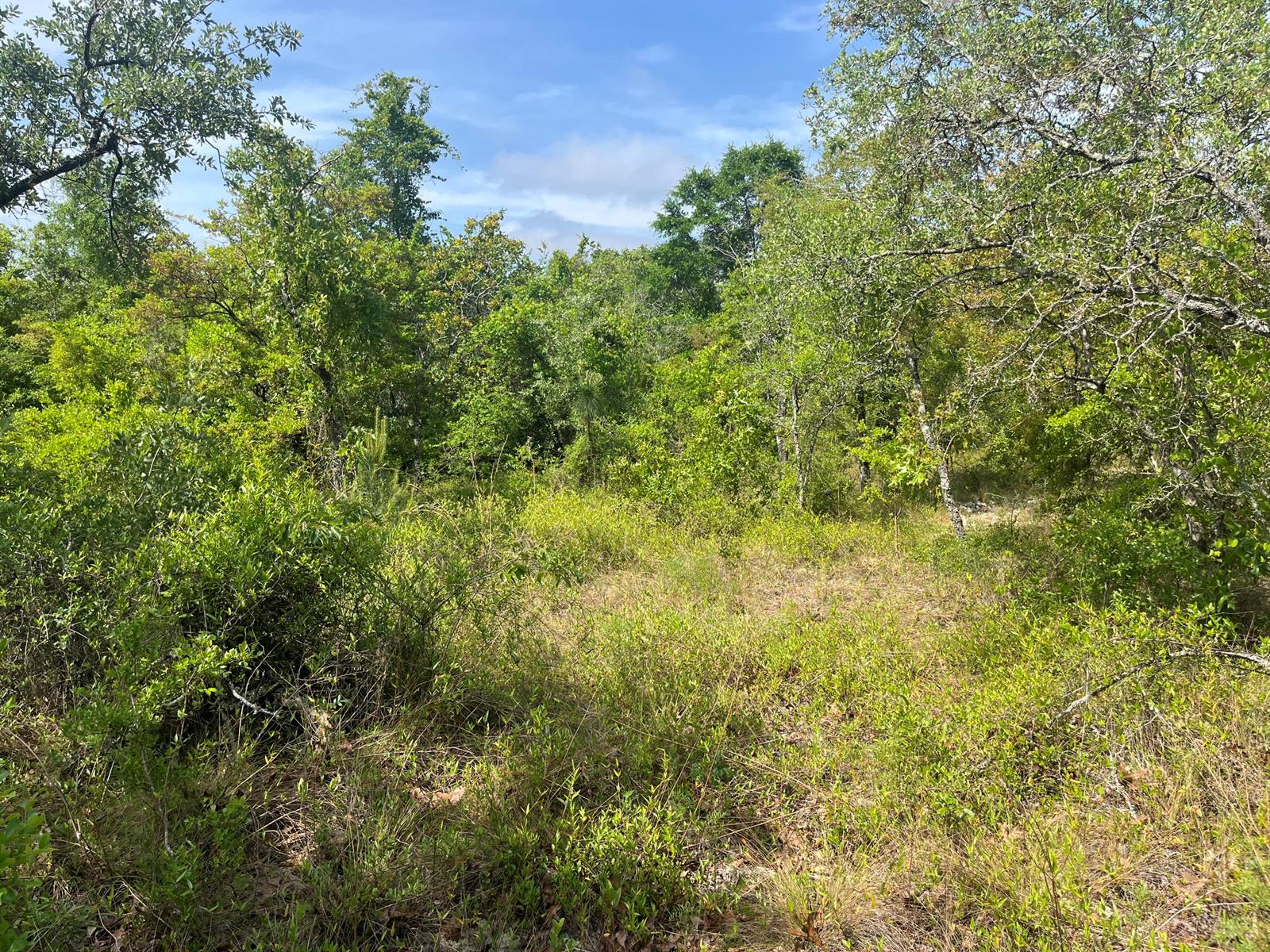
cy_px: 476
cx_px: 635
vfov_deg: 53.1
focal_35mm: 26
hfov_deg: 67.3
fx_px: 954
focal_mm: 5.1
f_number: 1.6
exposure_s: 1/1517
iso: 50
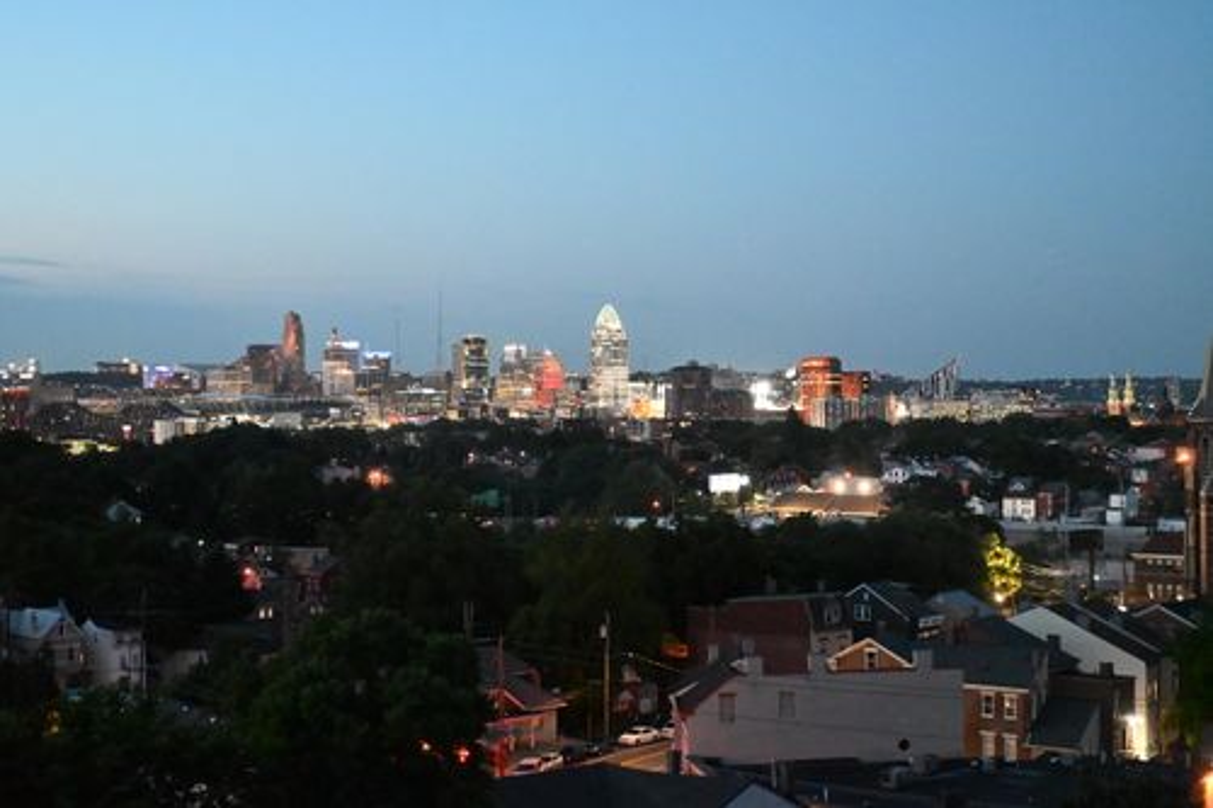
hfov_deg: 38.9
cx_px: 606
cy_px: 404
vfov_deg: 26.5
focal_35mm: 51
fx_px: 1718
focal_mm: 34
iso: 12800
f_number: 5
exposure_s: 1/30
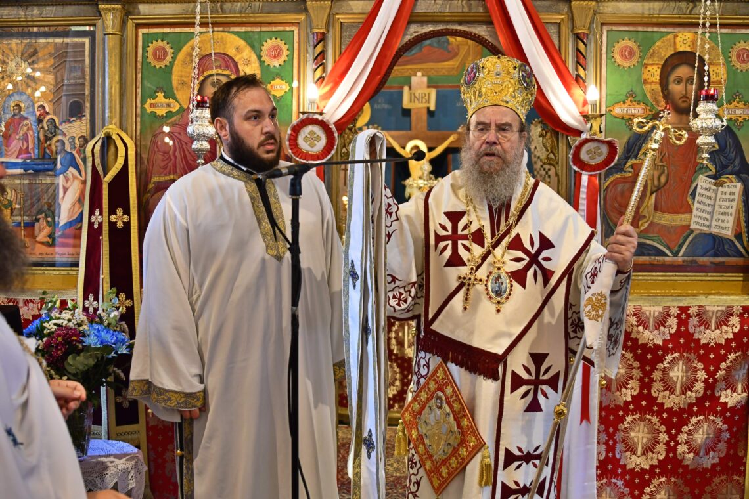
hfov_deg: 53.1
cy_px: 250
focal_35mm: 36
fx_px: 749
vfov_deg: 36.9
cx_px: 374
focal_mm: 24
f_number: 2.8
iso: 1000
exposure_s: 1/125
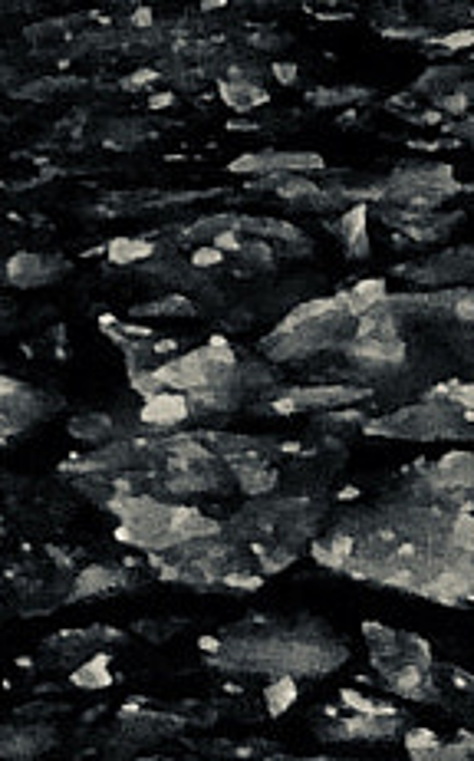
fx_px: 4266
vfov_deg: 9.4
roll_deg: +0.5
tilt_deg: -6.2
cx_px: 648
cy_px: -896
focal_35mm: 206
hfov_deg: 6.3
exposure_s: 1/4
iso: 160
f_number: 1.8
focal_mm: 4
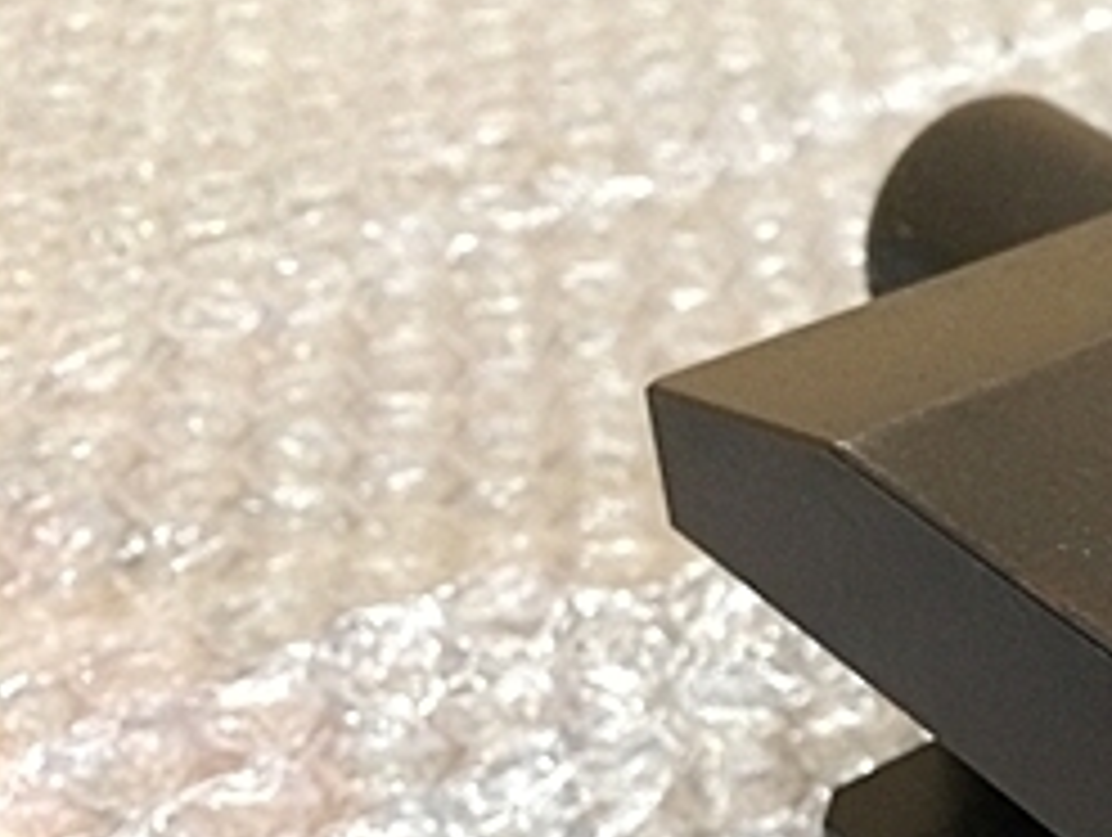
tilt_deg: -42.5
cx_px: 1418
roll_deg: -5.5
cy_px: 810
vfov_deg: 19.2
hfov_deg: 23.2
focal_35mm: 75
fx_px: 2413
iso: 160
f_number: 2.2
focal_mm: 4.15
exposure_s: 1/30
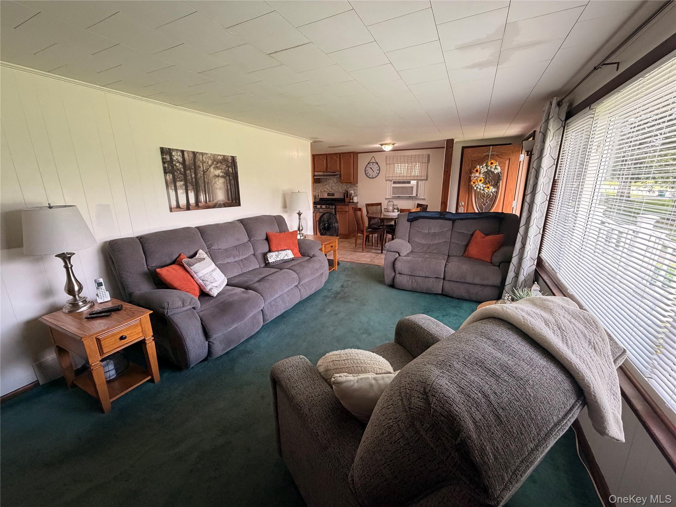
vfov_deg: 85.7
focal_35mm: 14
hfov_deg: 102.1
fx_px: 273
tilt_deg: -14.8
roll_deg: +1.1
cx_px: 338
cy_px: 254
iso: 320
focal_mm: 2.22
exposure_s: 1/121
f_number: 2.2
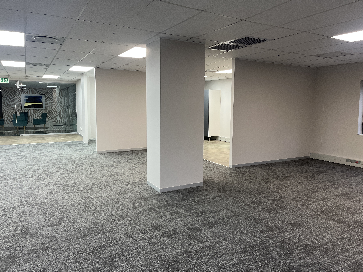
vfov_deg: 53.1
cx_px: 182
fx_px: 273
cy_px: 136
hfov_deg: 67.3
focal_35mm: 26
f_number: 1.6
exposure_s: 1/100
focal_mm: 5.1
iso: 100
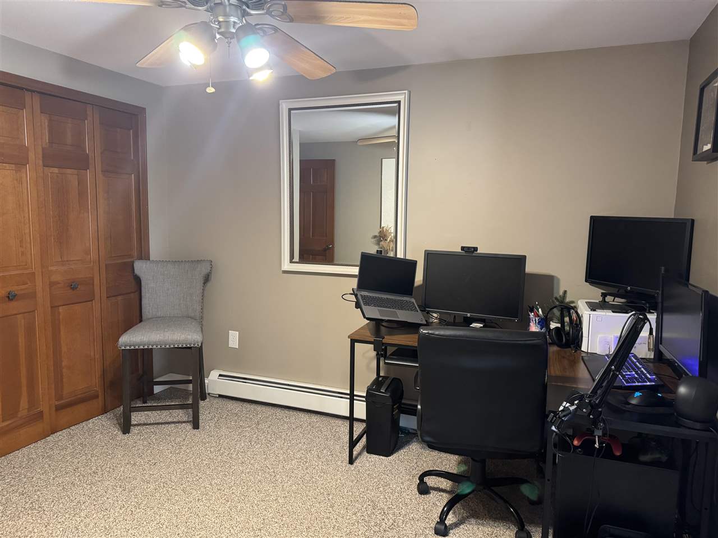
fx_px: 498
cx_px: 359
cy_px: 269
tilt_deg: -7.4
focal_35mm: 24
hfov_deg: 71.6
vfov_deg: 56.8
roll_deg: -1.2
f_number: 1.78
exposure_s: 1/60
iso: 800
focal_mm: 6.76
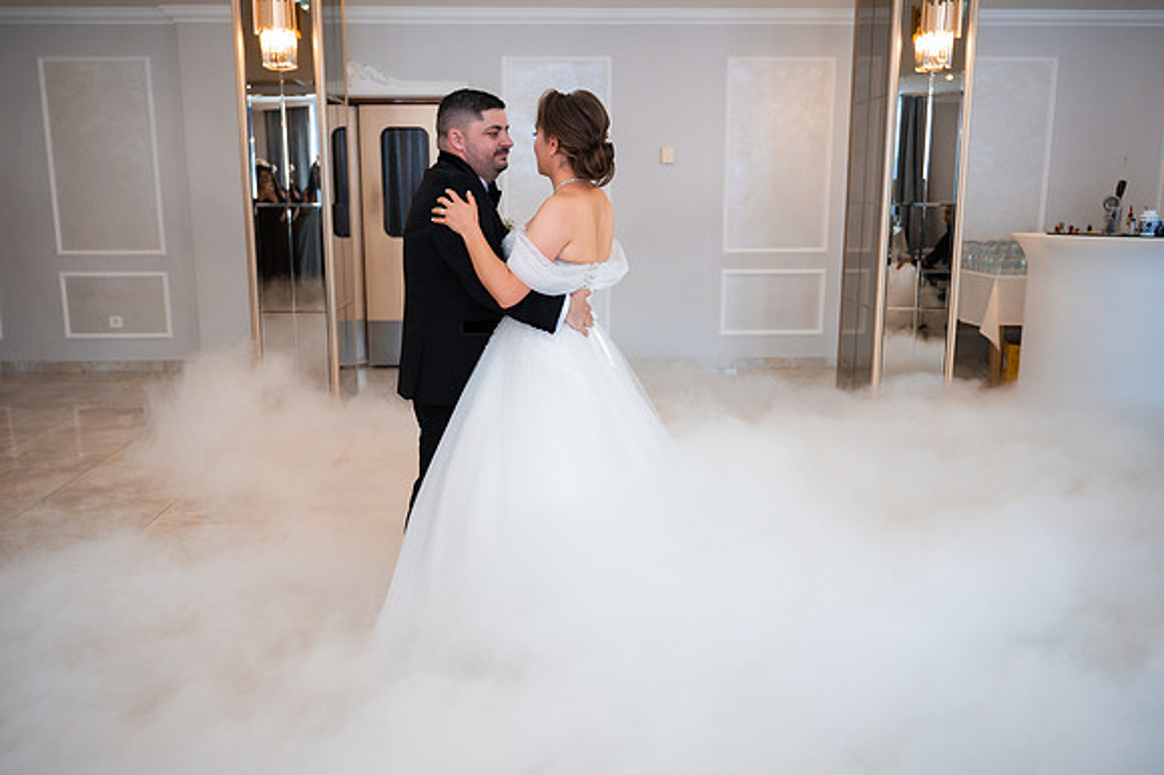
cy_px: 382
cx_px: 552
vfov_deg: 43.3
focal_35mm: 30
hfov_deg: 61.7
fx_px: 975
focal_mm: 28
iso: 2500
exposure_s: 1/320
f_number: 2.8
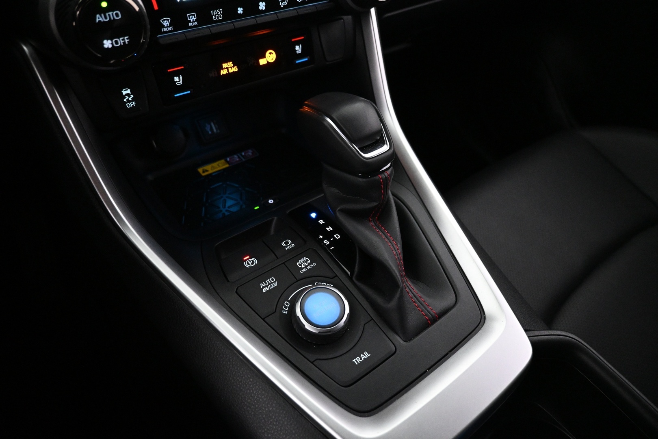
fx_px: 439
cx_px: 329
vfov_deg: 53.1
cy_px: 220
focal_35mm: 24
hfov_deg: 73.7
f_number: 3.5
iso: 4000
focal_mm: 16
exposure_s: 1/80
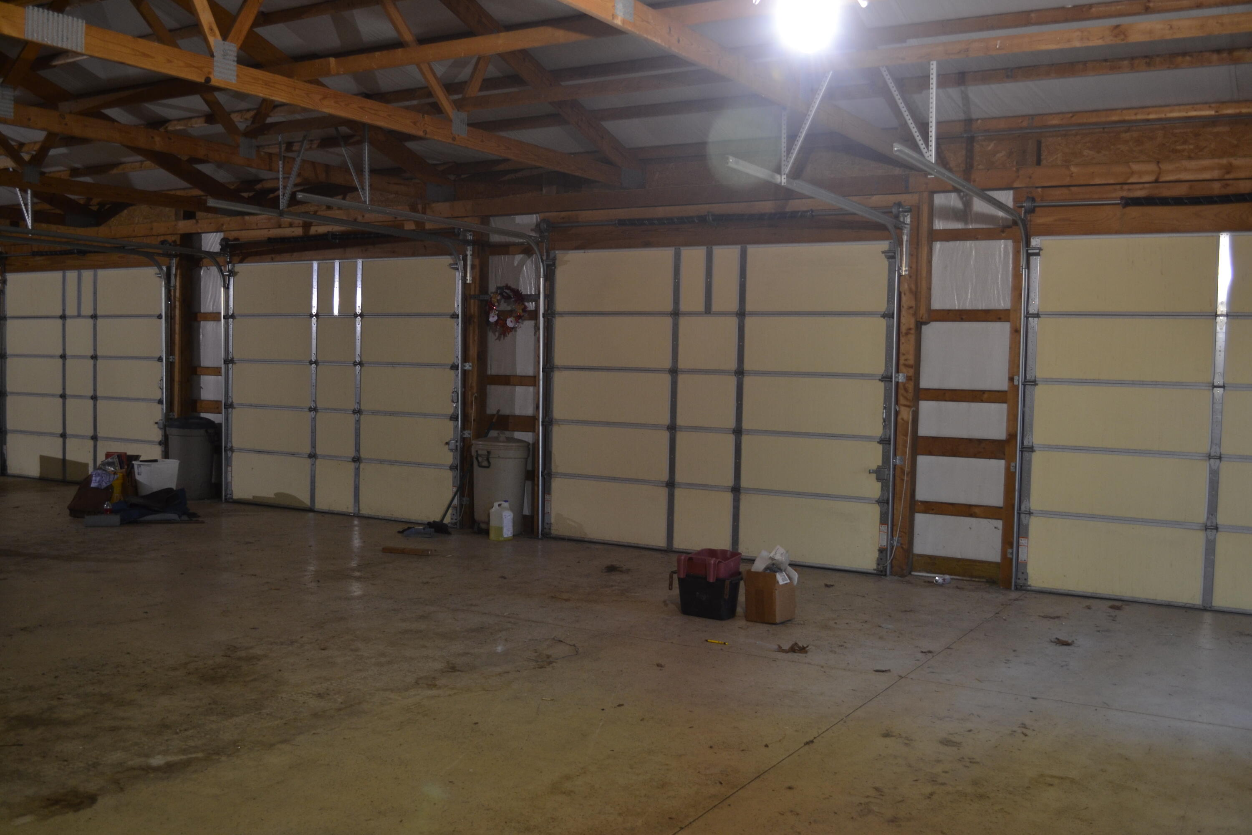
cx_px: 626
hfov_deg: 57.2
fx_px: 1148
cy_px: 418
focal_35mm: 33
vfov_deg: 40.0
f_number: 4
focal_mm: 22
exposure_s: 1/50
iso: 400
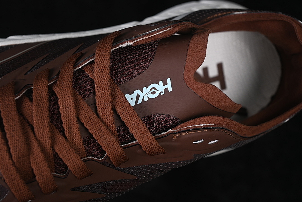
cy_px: 101
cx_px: 151
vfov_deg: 18.2
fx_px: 629
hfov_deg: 27.0
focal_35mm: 75
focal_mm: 50
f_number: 6.3
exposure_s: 1/60
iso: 160
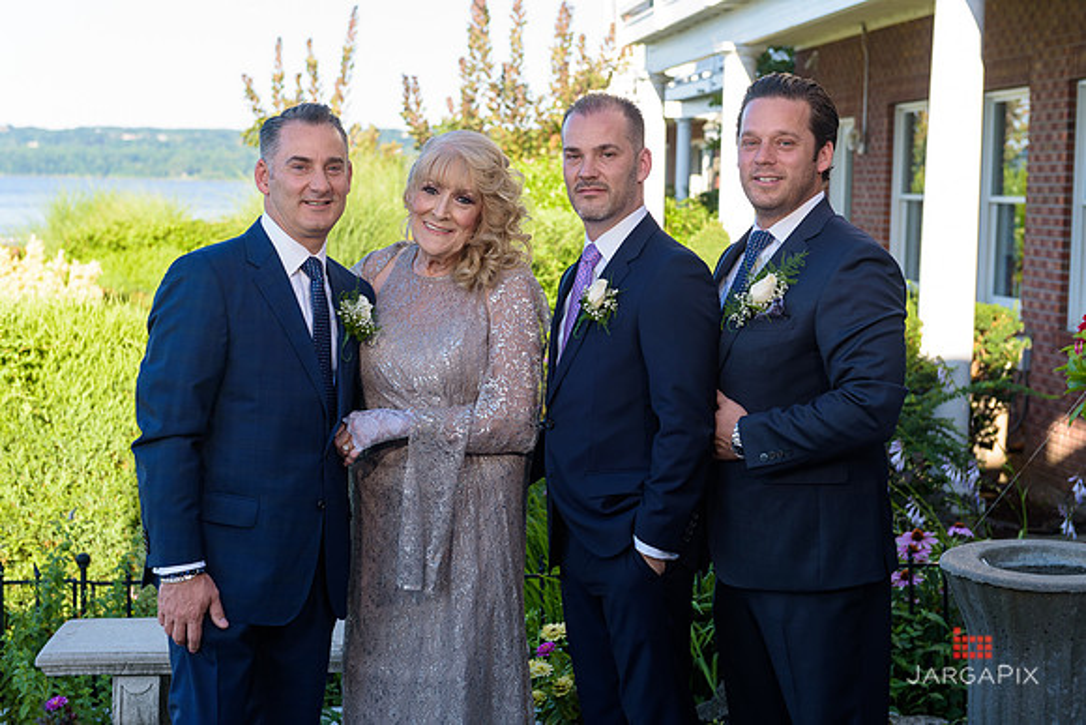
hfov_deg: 34.5
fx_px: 1750
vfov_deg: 23.4
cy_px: 362
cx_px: 543
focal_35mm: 58
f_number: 4
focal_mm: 58
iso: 200
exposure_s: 1/250
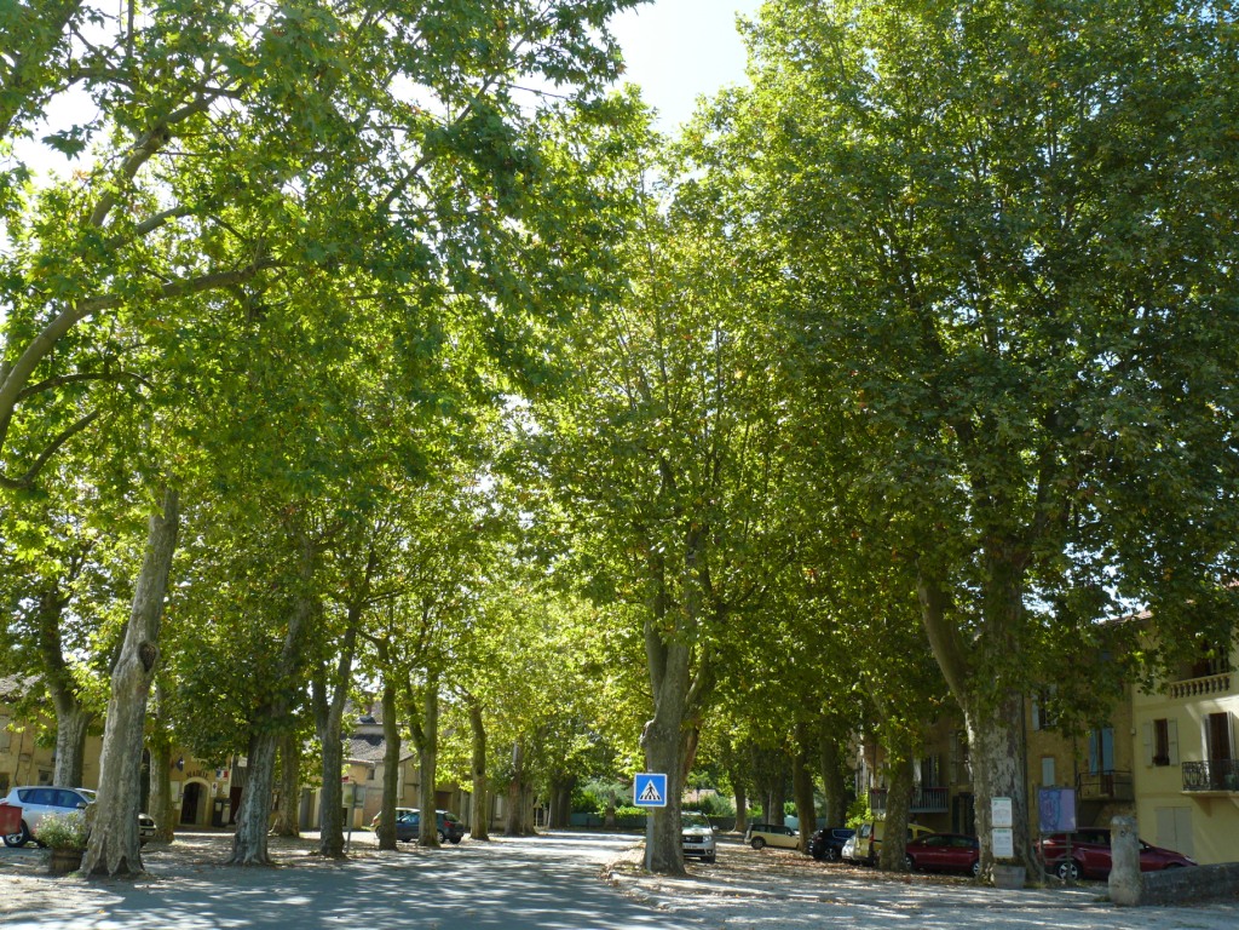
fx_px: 1253
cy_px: 465
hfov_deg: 52.6
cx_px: 620
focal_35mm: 35
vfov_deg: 40.7
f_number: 4
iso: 100
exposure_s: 1/250
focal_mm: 7.4
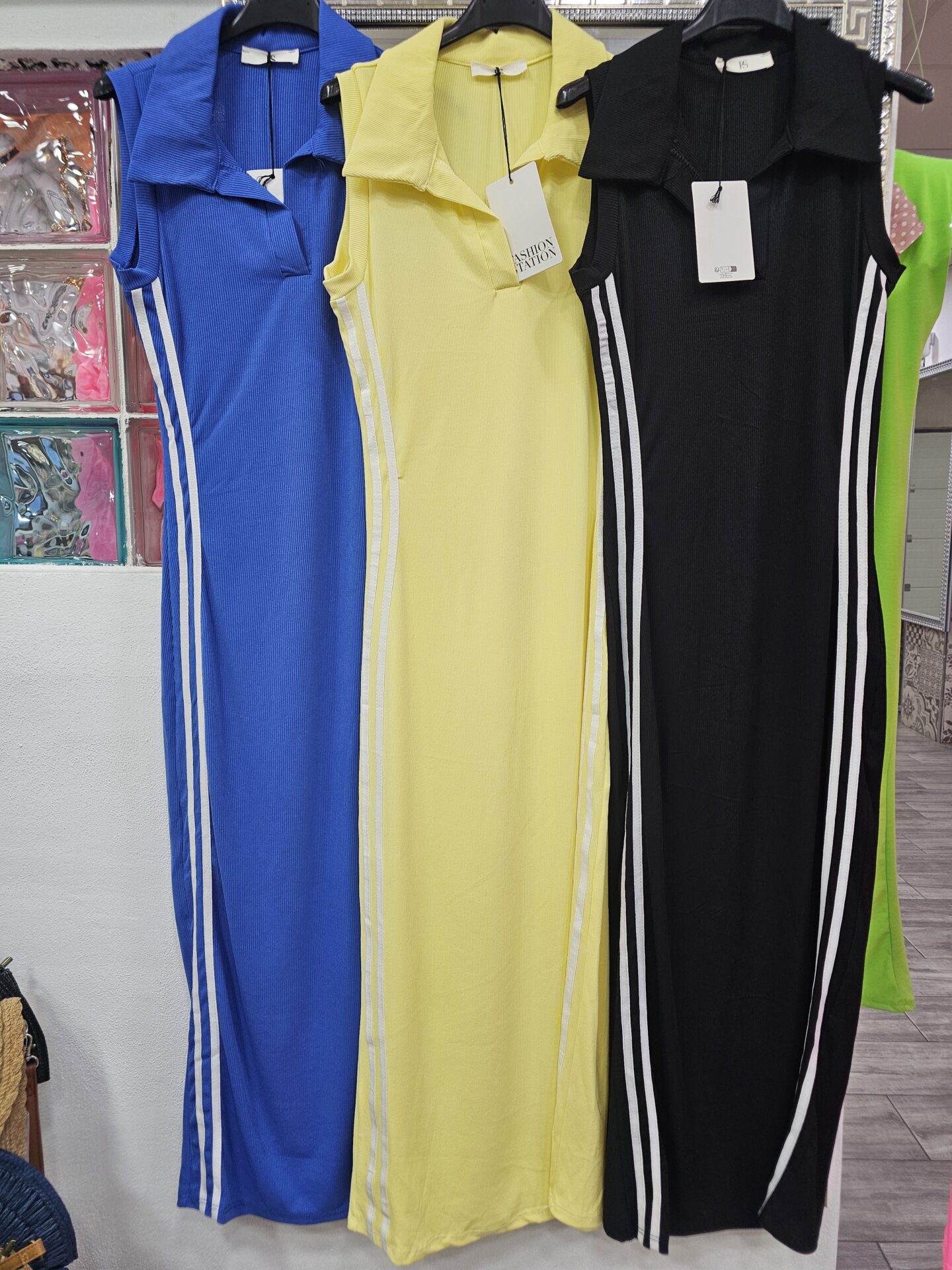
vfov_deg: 73.9
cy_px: 635
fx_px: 843
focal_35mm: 23
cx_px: 476
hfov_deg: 58.9
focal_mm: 6.3
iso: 100
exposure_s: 1/100
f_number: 1.7
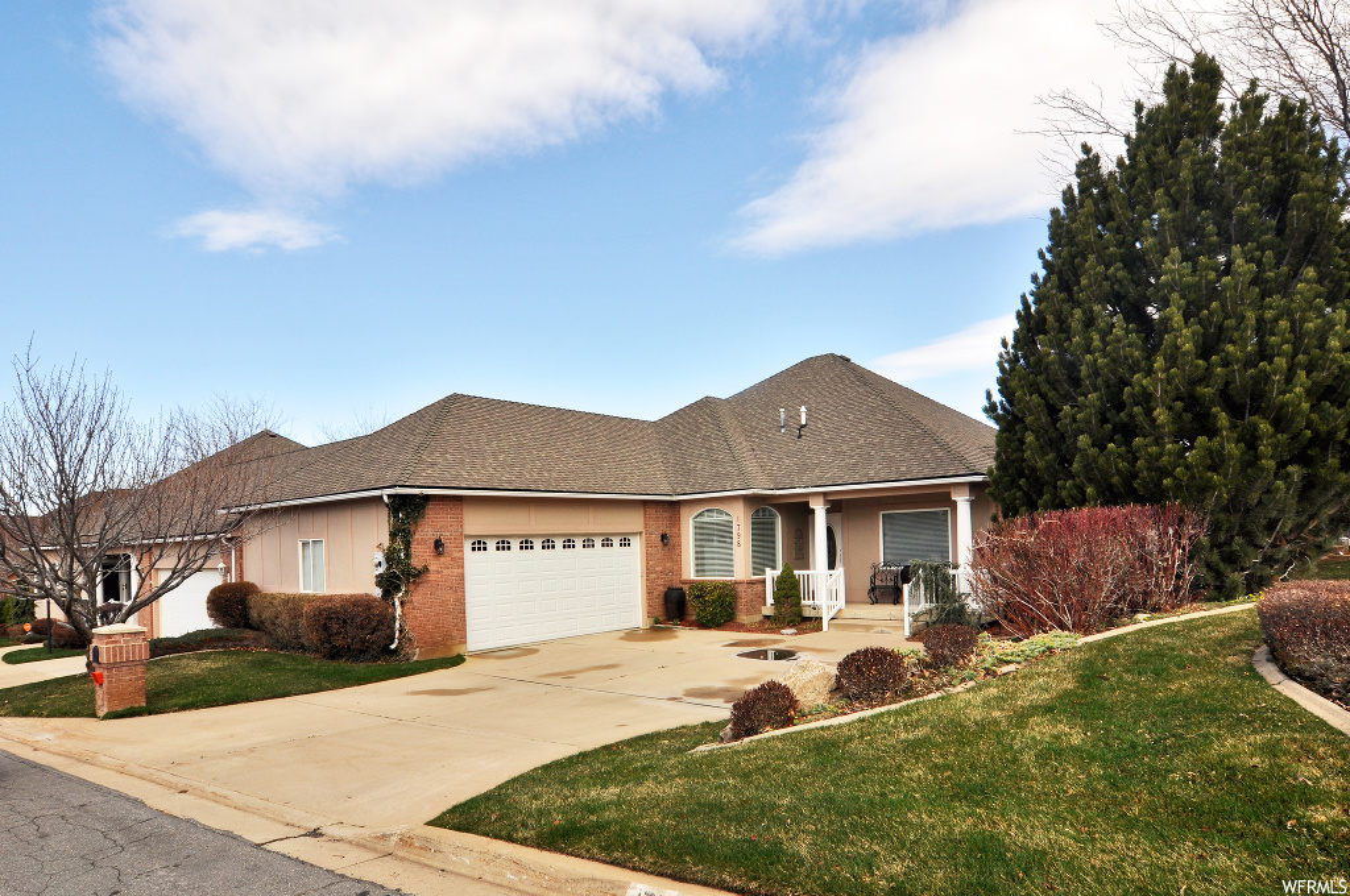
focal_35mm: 18
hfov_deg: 90.1
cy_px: 448
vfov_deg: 67.2
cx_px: 675
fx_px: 674
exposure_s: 1/320
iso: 200
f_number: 9
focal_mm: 12
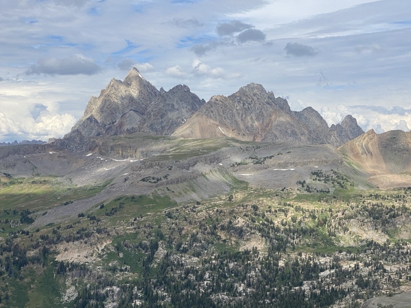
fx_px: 807
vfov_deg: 21.6
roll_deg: +0.6
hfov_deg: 28.4
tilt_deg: -3.2
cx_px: 267
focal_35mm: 68
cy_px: 196
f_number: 2
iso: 20
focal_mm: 6
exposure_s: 1/1916
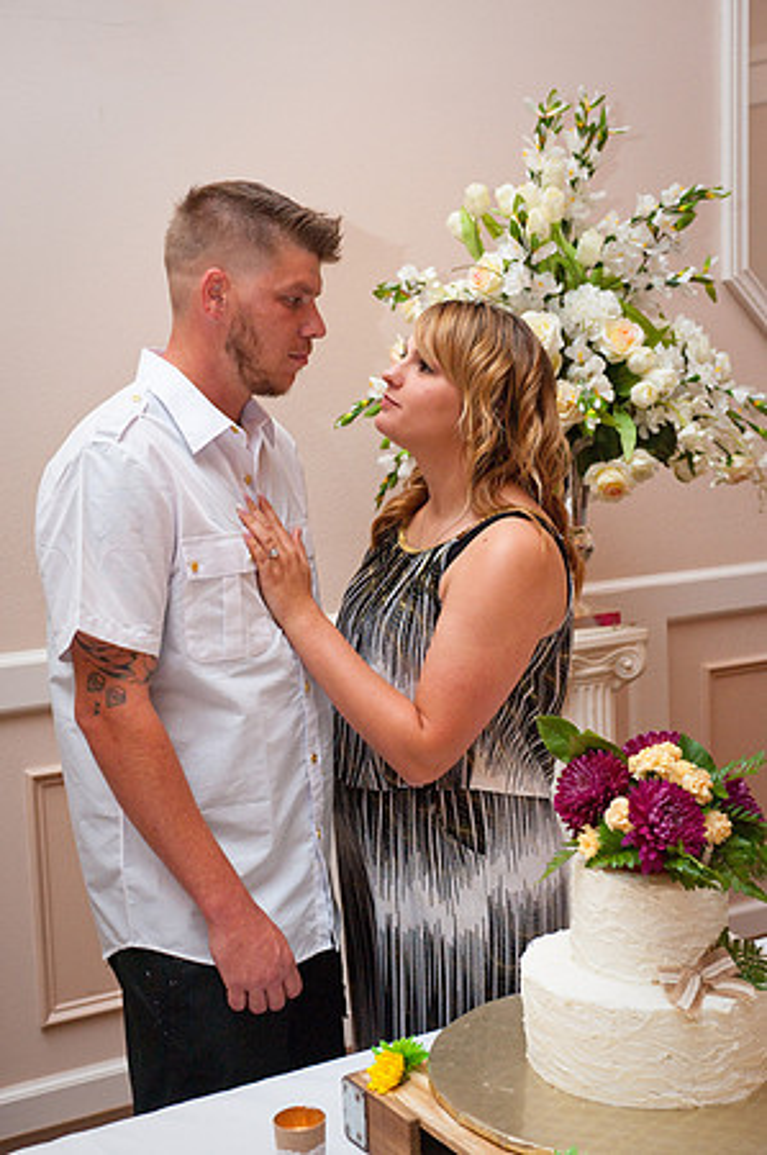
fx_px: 1601
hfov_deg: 26.9
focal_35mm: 50
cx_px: 384
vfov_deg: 39.6
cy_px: 578
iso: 3200
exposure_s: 1/160
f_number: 5.6
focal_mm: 50
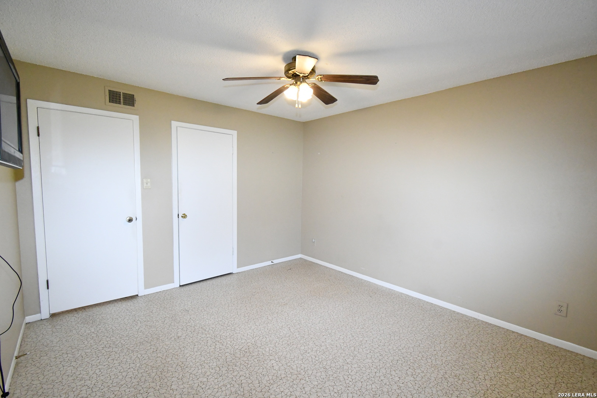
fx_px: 249
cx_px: 298
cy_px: 199
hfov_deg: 100.4
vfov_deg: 77.3
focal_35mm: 15
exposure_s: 1/160
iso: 4000
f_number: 6.3
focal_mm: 10
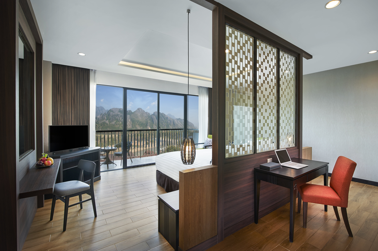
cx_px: 189
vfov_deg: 73.7
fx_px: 168
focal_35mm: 16
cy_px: 126
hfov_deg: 96.8
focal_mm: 16
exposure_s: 1/15
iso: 100
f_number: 8
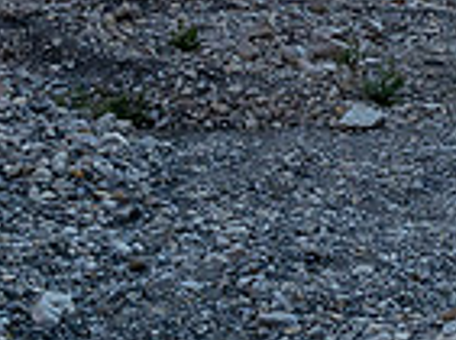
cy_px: -128
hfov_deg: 18.8
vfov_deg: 14.2
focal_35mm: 99
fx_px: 1301
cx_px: 543
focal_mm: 12
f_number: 8
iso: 200
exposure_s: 1/400
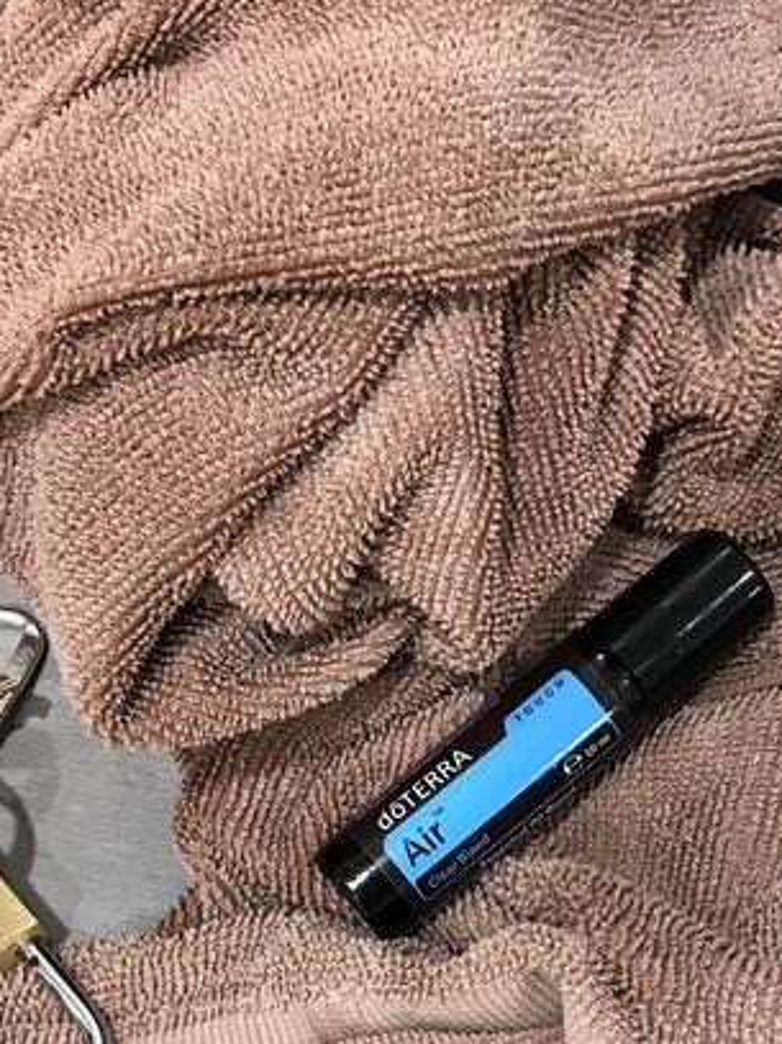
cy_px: 844
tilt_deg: -64.4
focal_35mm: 55
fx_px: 1658
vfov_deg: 33.9
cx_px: 356
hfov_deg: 26.5
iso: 50
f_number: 1.8
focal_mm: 3.99
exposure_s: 1/17
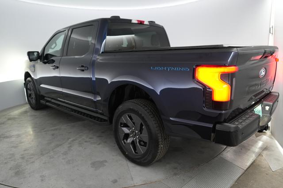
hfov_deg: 71.5
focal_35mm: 25
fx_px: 196
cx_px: 142
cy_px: 94
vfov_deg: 51.2
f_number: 2.8
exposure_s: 1/160
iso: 2500
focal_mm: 25
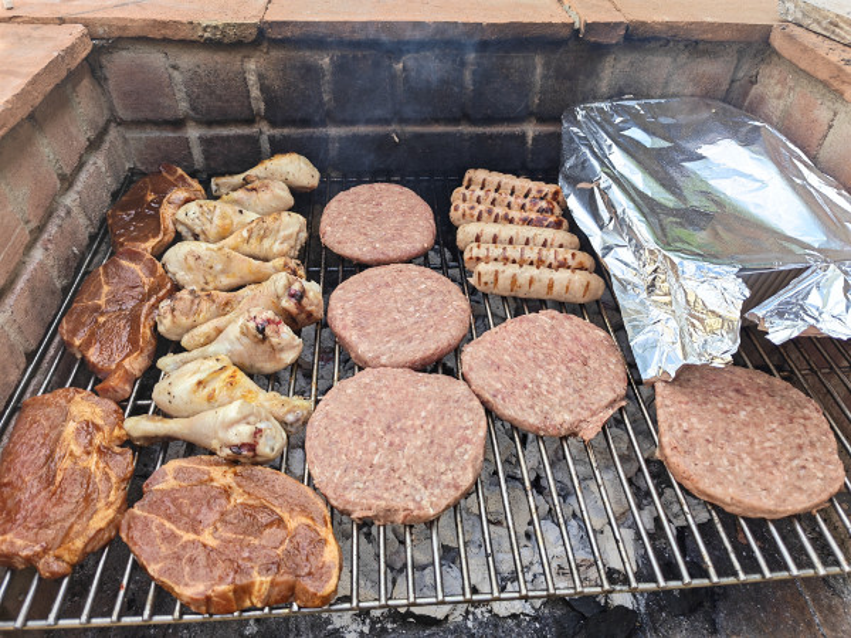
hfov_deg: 71.6
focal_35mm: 24
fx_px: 590
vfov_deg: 56.8
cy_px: 319
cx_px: 426
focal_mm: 6.1
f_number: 1.9
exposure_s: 1/390
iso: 50
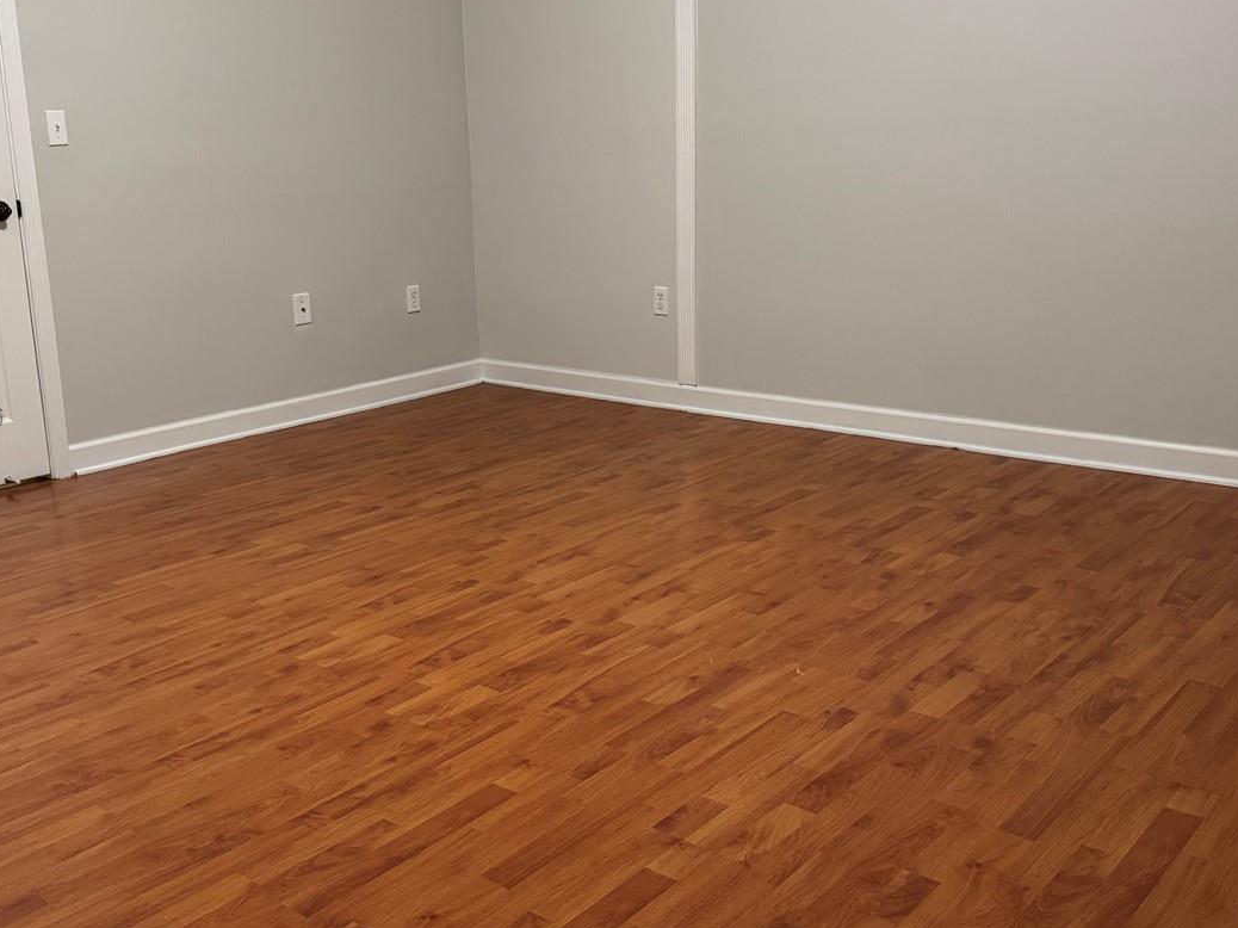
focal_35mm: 37
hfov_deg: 50.1
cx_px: 584
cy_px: 417
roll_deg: +1.9
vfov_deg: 38.6
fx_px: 1323
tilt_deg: -13.9
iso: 400
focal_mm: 6.76
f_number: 1.78
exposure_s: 1/60
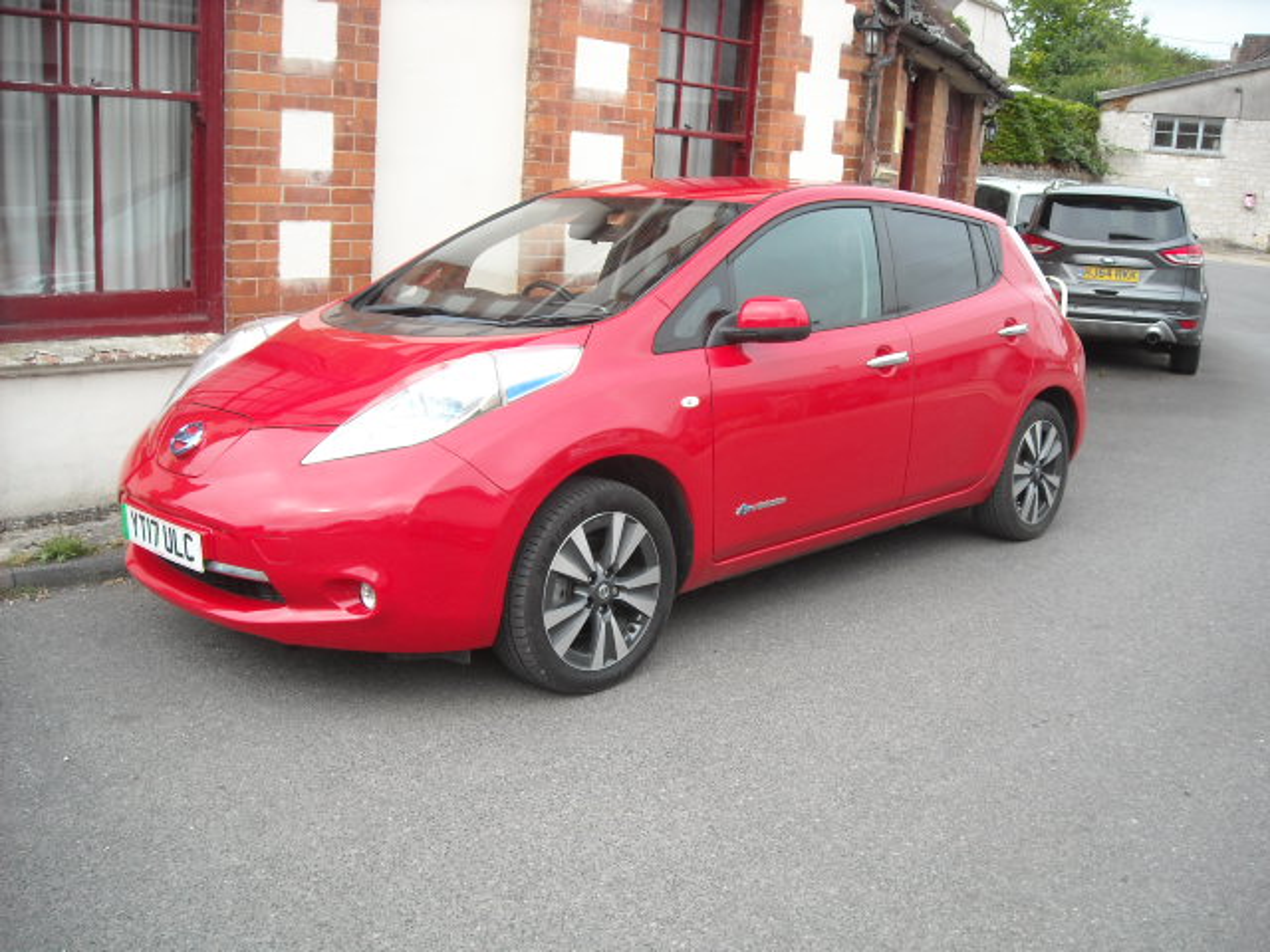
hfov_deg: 52.6
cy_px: 476
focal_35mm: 35
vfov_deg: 40.7
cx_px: 635
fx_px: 1284
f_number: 2.8
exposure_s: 1/272
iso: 64
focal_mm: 5.7
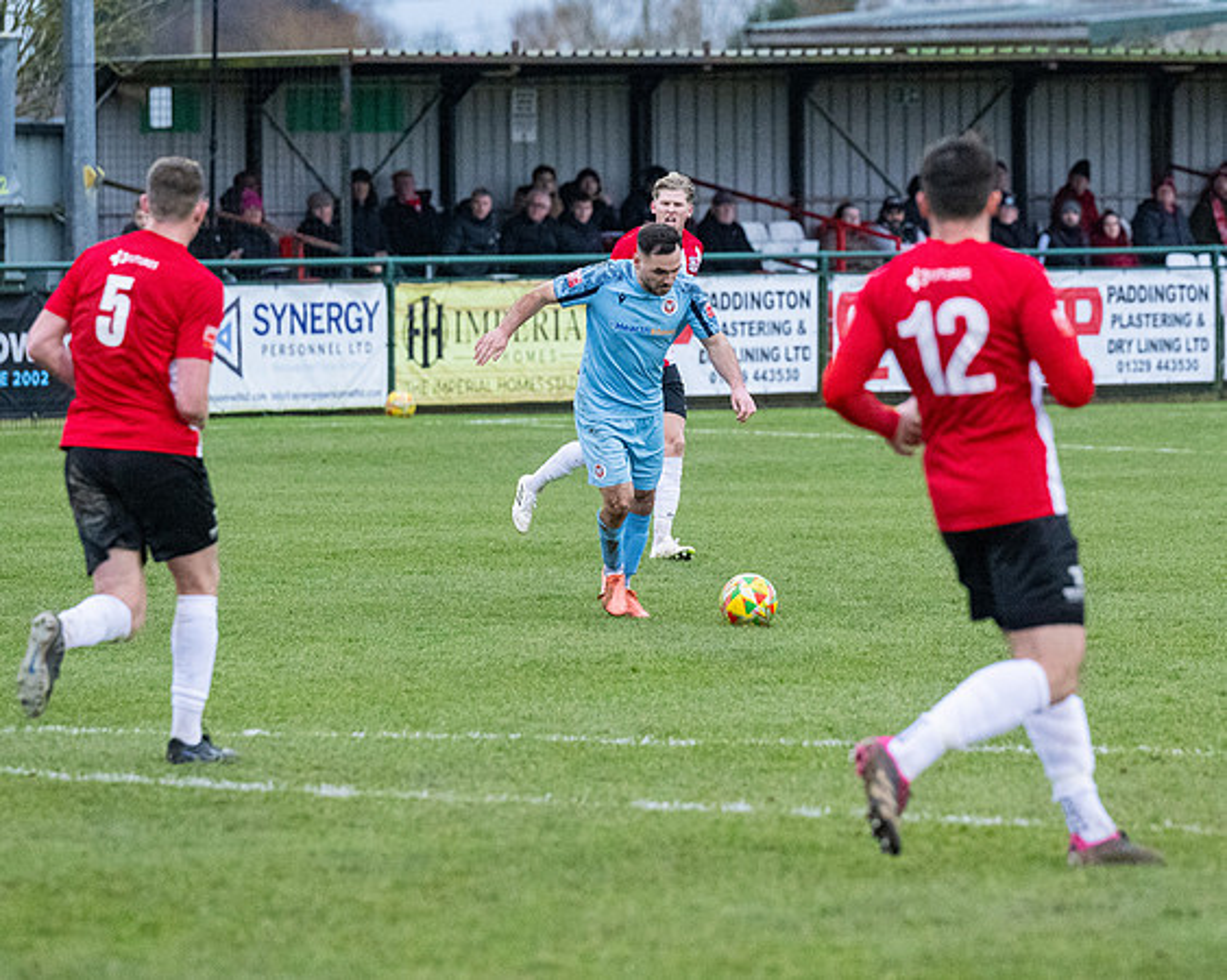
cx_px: 695
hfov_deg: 7.2
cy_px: 417
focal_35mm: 268
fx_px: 9731
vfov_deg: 5.8
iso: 5000
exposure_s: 1/1250
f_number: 4
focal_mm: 180
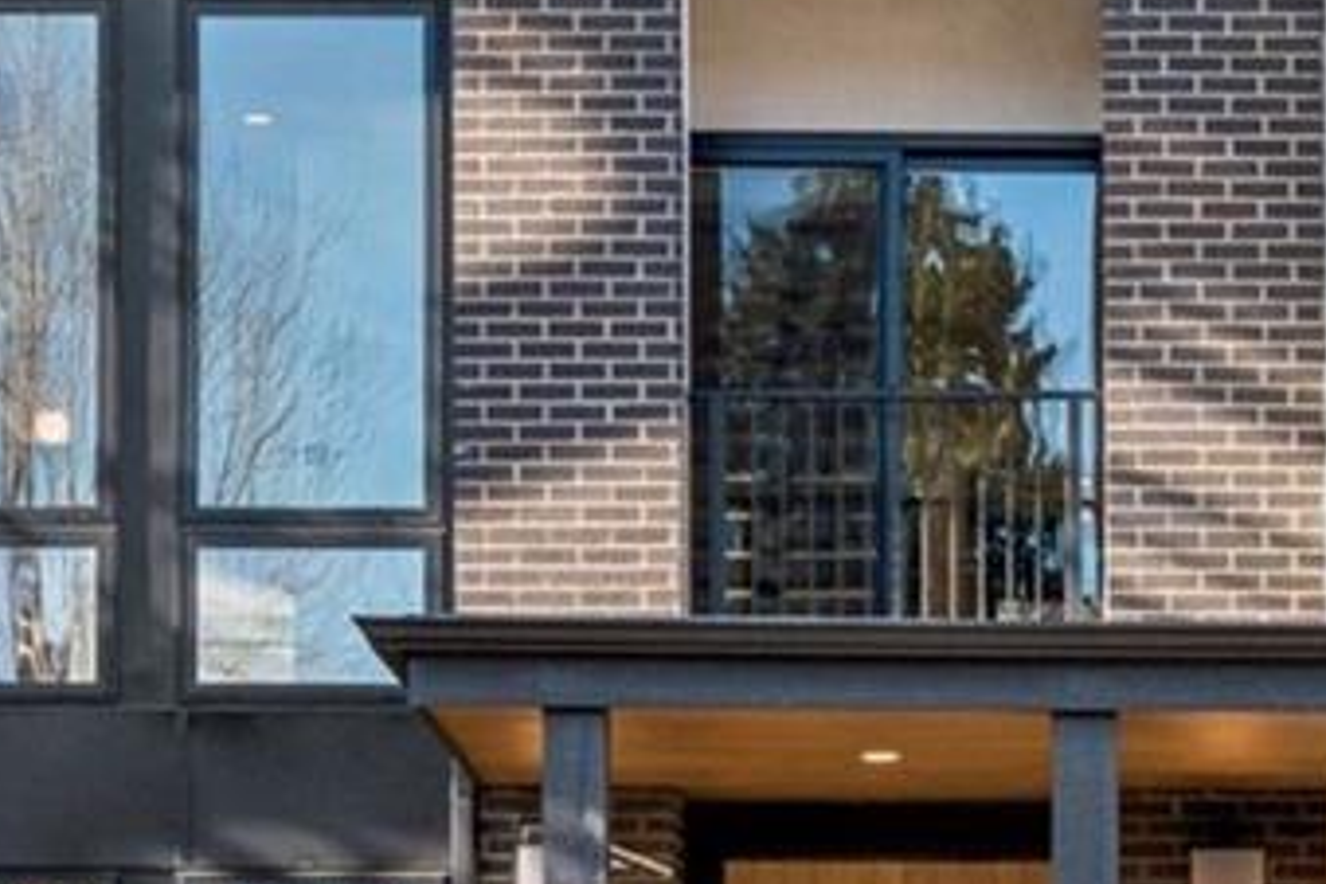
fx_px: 6077
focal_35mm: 165
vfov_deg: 8.3
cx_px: 1252
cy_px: 708
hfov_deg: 12.3
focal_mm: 35
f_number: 10
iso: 400
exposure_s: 1/250
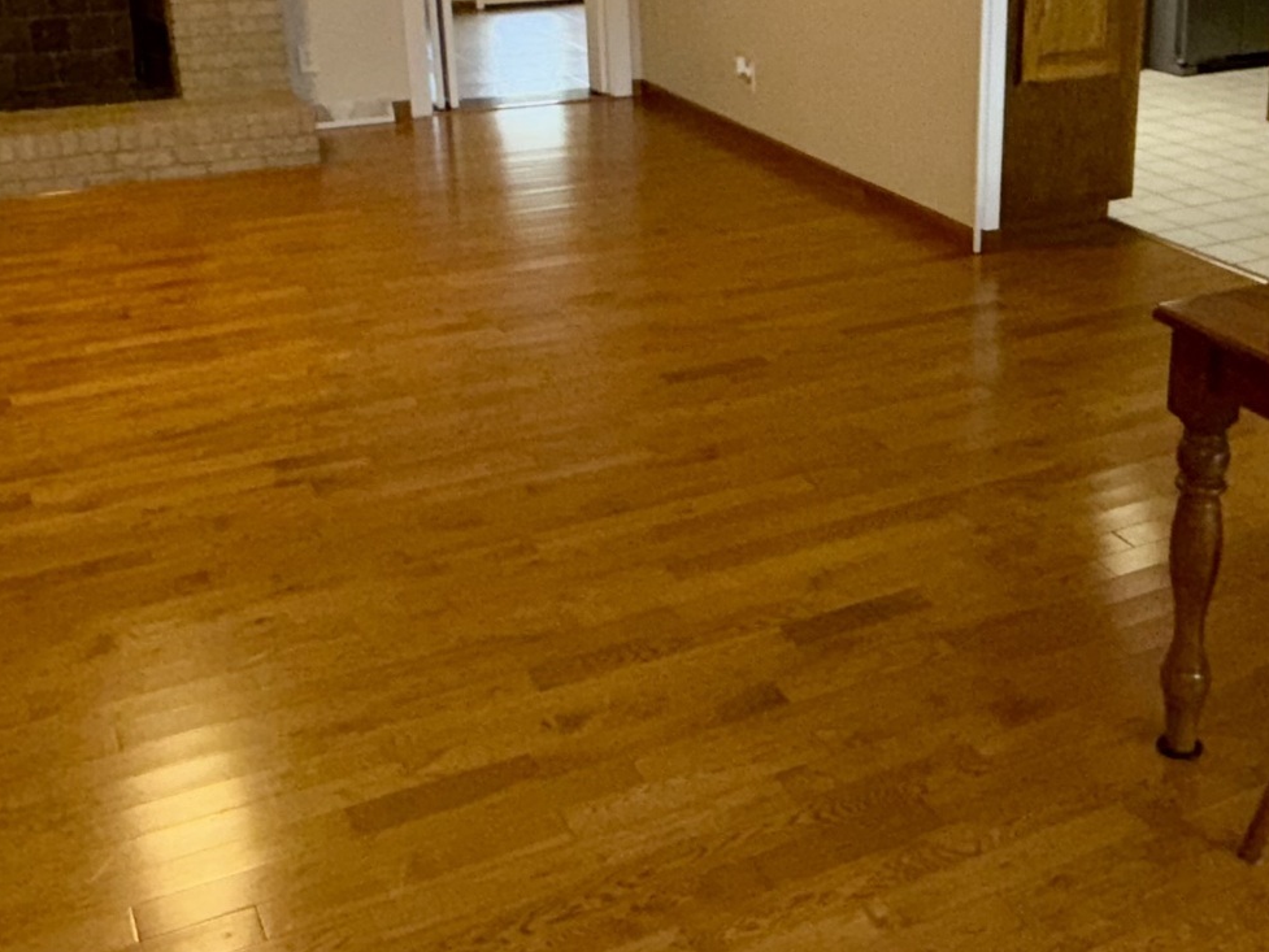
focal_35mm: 44
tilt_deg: -18.9
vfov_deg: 32.6
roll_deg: -0.6
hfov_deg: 42.1
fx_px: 1613
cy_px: 309
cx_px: 890
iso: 80
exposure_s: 1/60
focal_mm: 2.22
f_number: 2.2
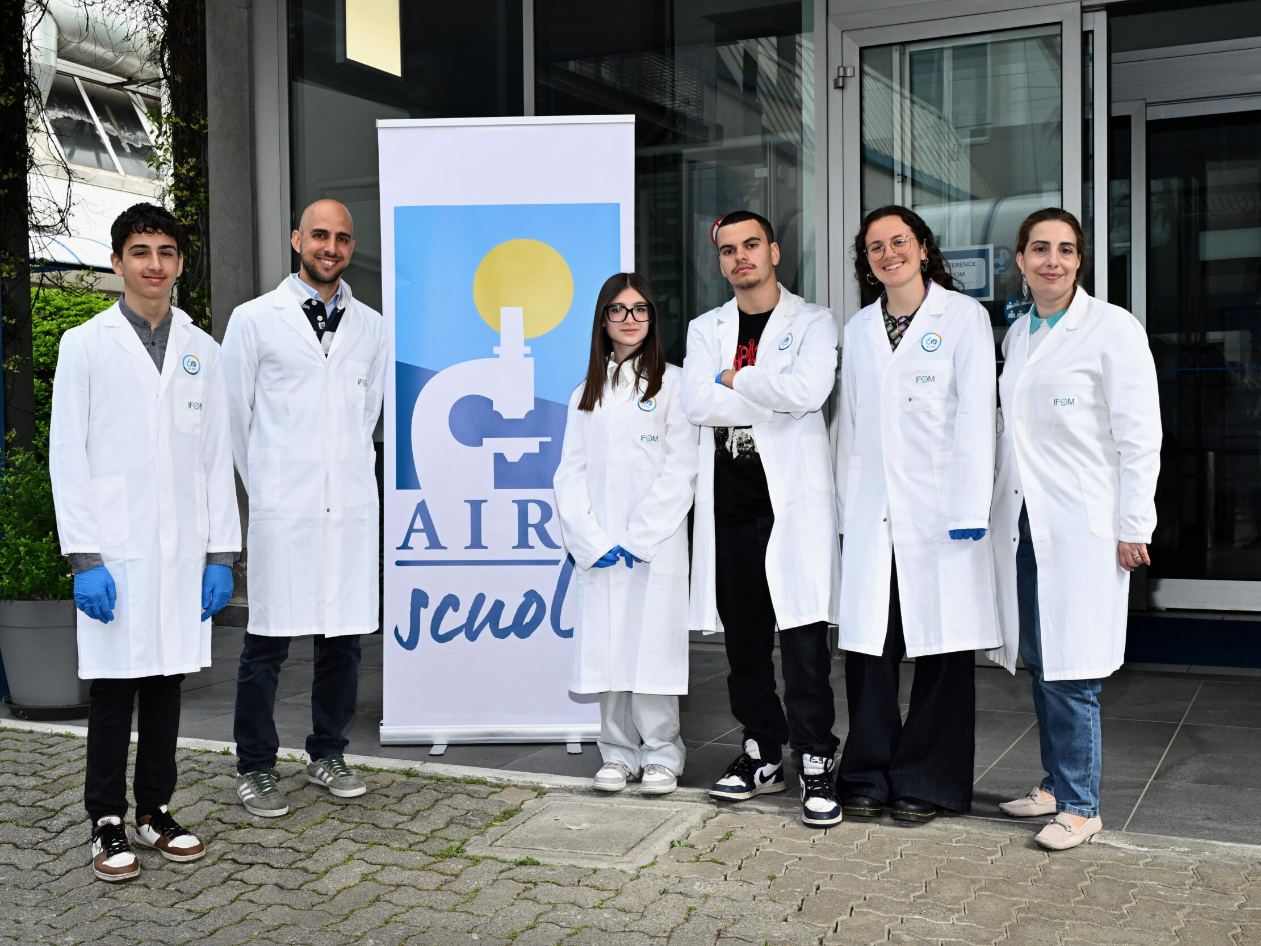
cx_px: 545
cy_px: 467
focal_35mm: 41
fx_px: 1494
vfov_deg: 35.1
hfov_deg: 45.7
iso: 1000
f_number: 10
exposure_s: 1/500
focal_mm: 37
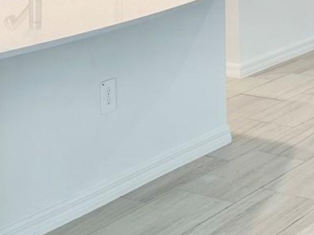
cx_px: 215
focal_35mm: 99
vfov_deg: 14.0
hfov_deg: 19.8
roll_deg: +1.2
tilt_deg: -1.1
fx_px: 898
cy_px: -117
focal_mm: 6.86
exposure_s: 1/120
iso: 100
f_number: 1.78
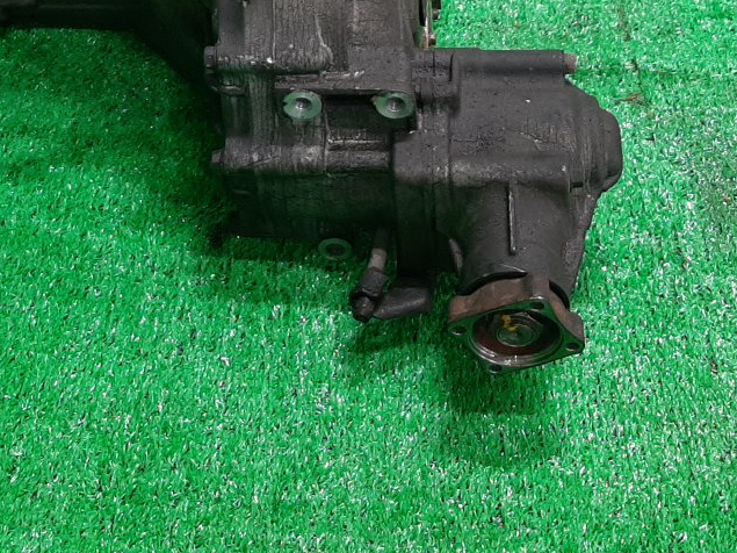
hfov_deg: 32.6
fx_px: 1256
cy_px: -19
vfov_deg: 23.6
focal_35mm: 59
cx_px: 299
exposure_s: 1/50
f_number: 1.7
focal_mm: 3.93
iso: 127
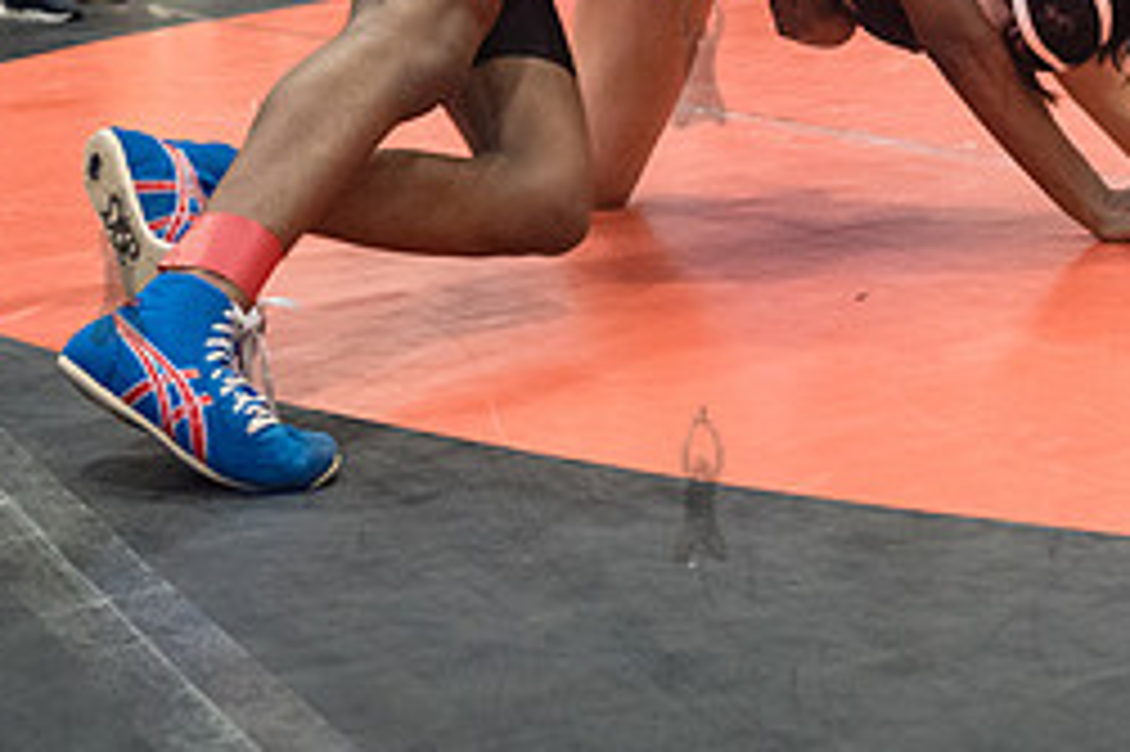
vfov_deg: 16.6
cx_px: 698
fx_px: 2541
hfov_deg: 25.0
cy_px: 47
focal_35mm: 81
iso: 8000
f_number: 4
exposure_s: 1/400
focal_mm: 35
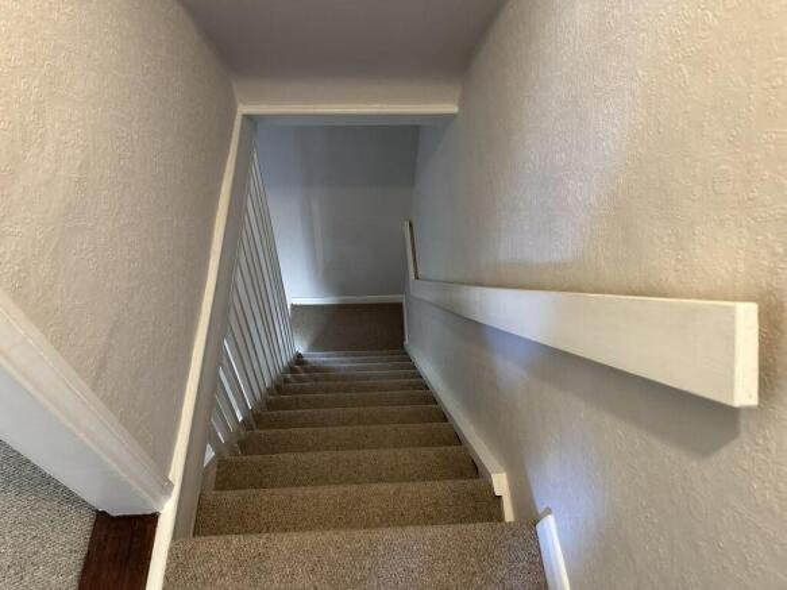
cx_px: 394
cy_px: 295
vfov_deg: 56.8
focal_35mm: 24
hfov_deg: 71.6
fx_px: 546
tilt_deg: -53.8
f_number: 1.78
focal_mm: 6.86
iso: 320
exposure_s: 1/50
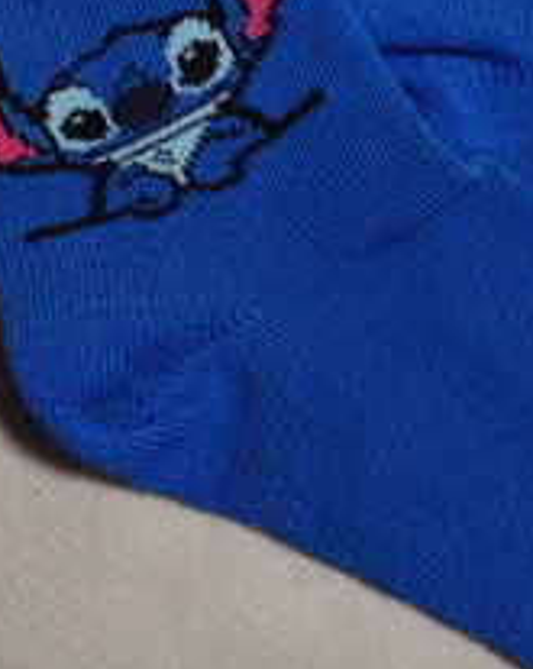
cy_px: 95
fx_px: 1344
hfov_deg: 22.1
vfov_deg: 27.2
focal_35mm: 68
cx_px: 443
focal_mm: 4.71
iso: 221
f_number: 1.7
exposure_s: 1/50
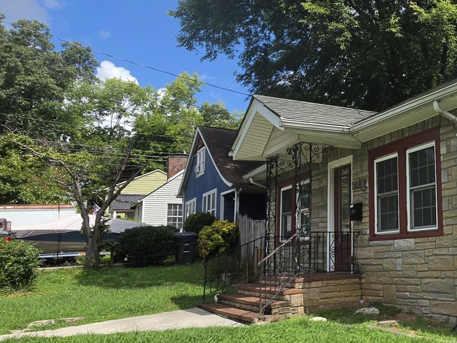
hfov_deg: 43.3
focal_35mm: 37
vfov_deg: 38.7
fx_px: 489
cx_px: 453
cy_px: 181
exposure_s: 1/2134
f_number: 1.9
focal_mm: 2.2
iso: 32
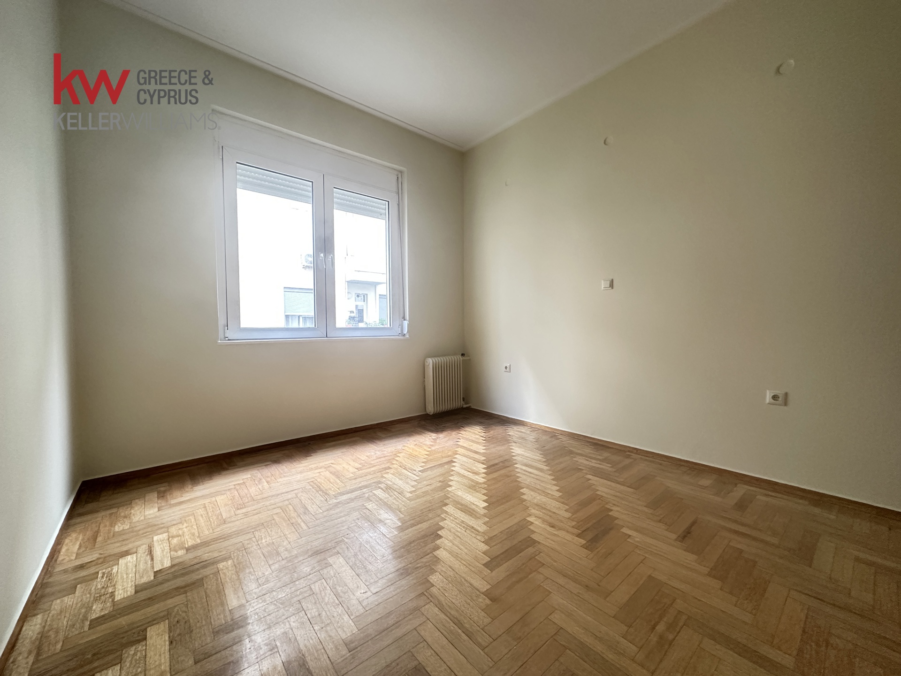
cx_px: 450
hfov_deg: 102.1
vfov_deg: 85.7
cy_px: 338
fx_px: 364
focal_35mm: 14
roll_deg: +1.0
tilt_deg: -1.8
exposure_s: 1/60
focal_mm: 2.22
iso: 400
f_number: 2.2
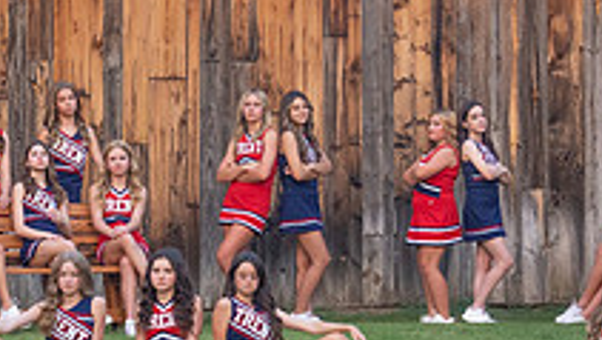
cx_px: 164
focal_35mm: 222
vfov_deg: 5.5
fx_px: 3546
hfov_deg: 9.7
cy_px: 216
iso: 1600
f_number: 5
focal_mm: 70
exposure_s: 1/320
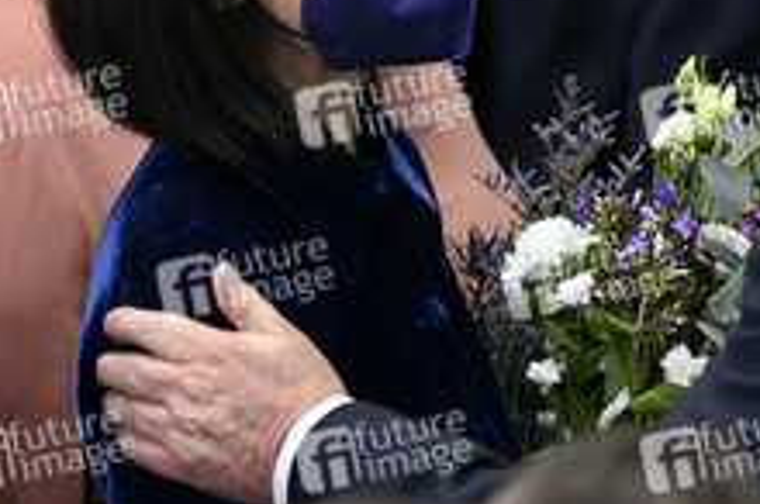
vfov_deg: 1.5
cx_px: 637
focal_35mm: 923
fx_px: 19457
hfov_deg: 2.2
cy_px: 21
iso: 8000
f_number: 5.6
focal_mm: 450
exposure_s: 1/400
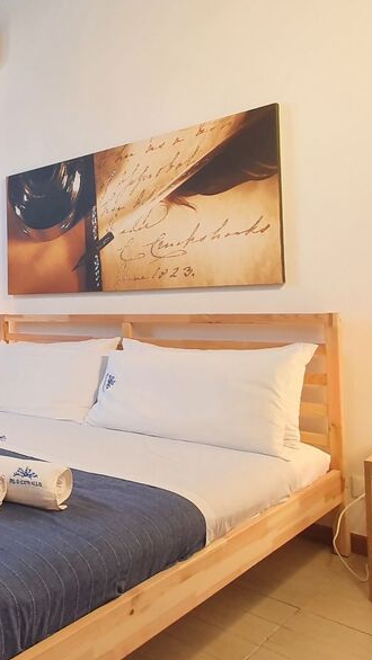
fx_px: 508
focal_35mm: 29
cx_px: -129
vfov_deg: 65.9
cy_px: 303
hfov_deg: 30.4
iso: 160
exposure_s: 1/50
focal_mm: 1.8
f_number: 2.2
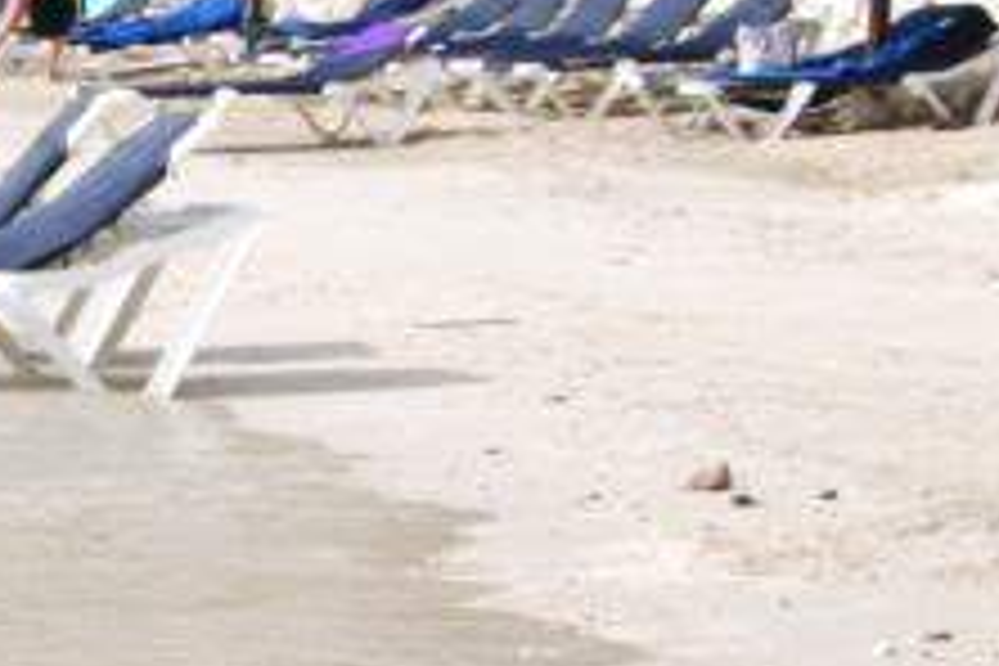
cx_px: -711
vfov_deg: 7.9
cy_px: 250
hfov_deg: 11.2
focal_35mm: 173
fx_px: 4800
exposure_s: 1/320
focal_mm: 32
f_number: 9
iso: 100
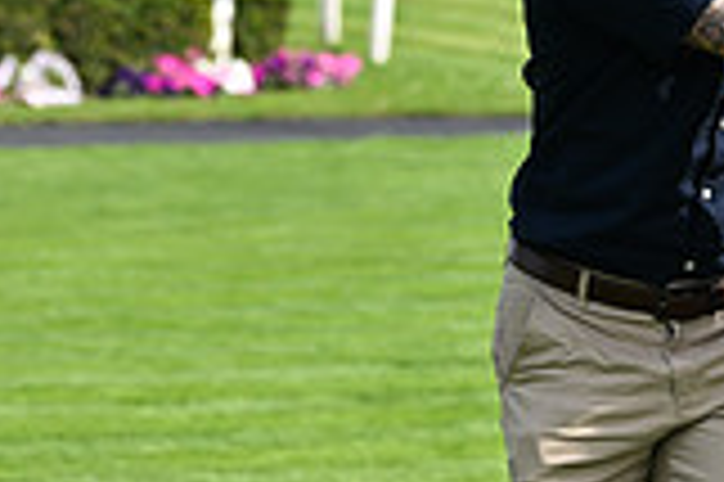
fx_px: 9784
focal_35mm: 487
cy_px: -331
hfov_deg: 4.2
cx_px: 1079
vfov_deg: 2.8
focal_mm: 135
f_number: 5.6
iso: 400
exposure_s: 1/1600
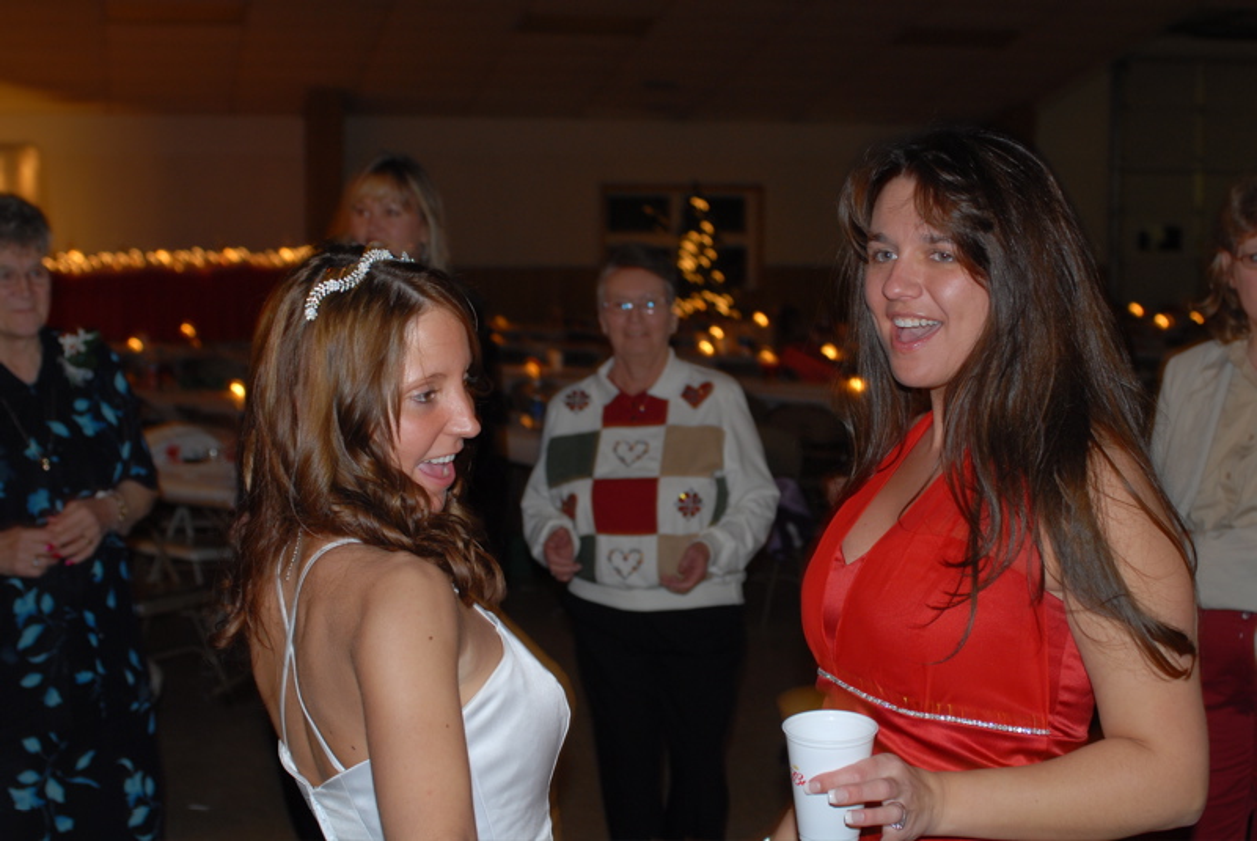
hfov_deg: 37.8
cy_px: 420
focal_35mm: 52
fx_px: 1835
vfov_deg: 25.8
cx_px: 628
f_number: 4
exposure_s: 1/15
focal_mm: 35
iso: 200
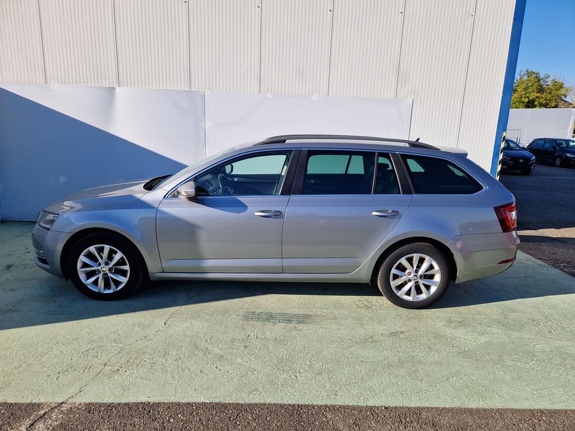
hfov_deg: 73.9
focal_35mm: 23
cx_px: 288
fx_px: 382
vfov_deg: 58.9
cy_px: 216
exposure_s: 1/1428
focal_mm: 5.4
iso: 50
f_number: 1.8
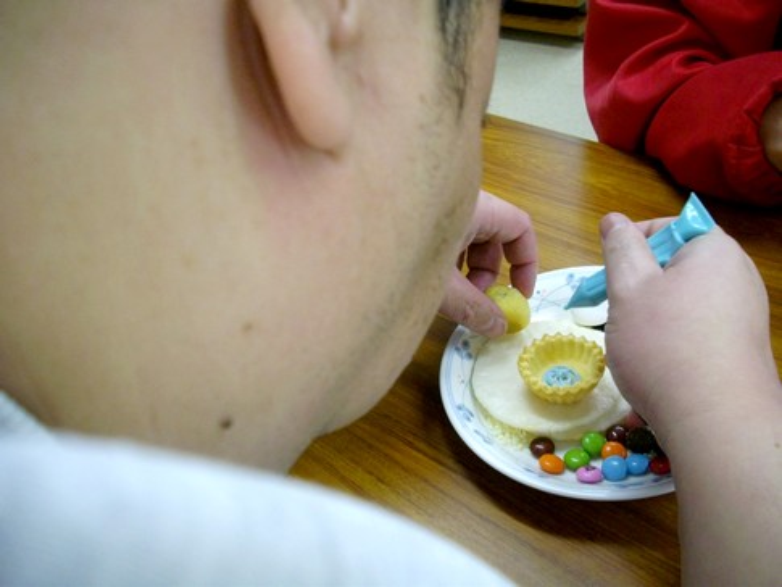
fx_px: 836
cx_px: 391
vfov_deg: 38.7
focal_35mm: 37
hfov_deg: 50.1
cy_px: 294
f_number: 2.8
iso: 200
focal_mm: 6.2
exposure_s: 1/60
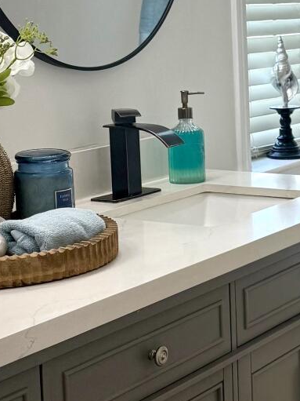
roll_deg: +0.6
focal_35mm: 94
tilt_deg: -8.3
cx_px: 302
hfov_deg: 15.4
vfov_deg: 20.9
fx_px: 1087
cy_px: 167
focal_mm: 6.76
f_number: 1.78
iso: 100
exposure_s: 1/237
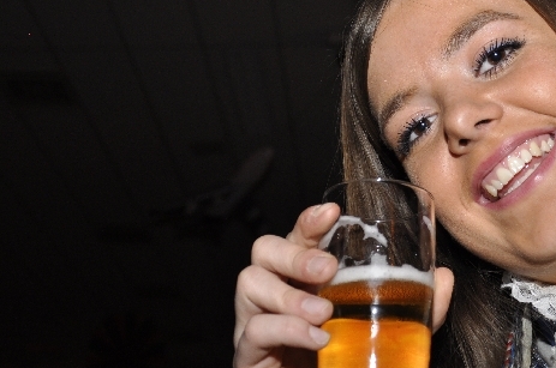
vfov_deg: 20.6
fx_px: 1000
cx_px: 351
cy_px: 67
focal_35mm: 65
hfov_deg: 30.9
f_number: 5
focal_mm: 25
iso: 400
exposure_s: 1/60
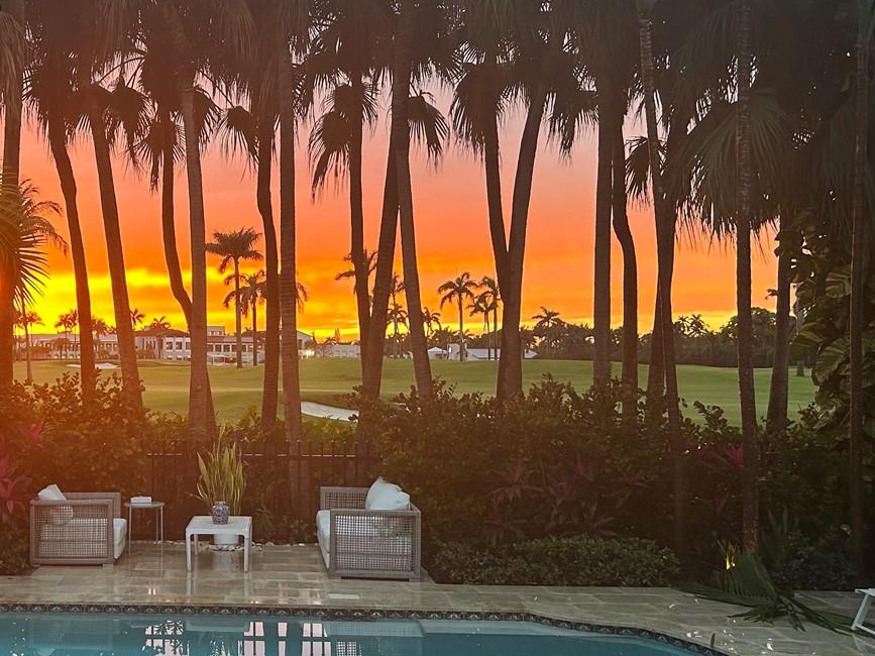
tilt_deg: +1.1
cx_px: 178
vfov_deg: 30.3
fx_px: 1213
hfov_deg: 38.2
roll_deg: +0.2
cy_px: 330
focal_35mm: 48
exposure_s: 1/121
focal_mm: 5.7
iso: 100
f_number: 1.5
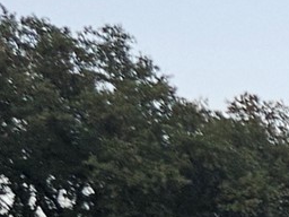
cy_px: 684
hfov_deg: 9.8
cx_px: 612
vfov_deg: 7.1
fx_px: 1536
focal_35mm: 184
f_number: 1.8
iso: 40
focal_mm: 5.4
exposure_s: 1/120
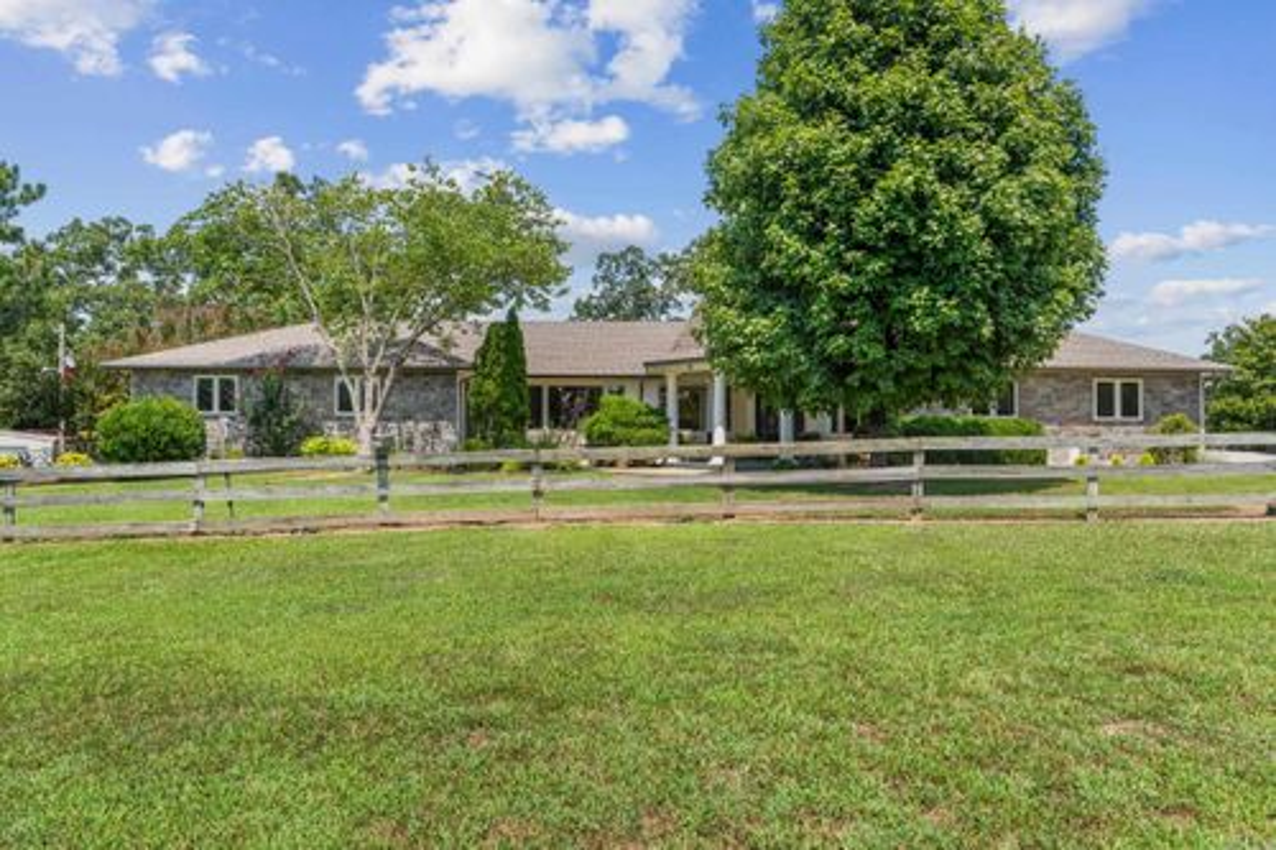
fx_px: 808
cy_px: 425
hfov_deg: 76.6
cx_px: 638
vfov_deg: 55.5
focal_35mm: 23
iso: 400
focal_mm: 15.2
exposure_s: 1/800
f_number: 8
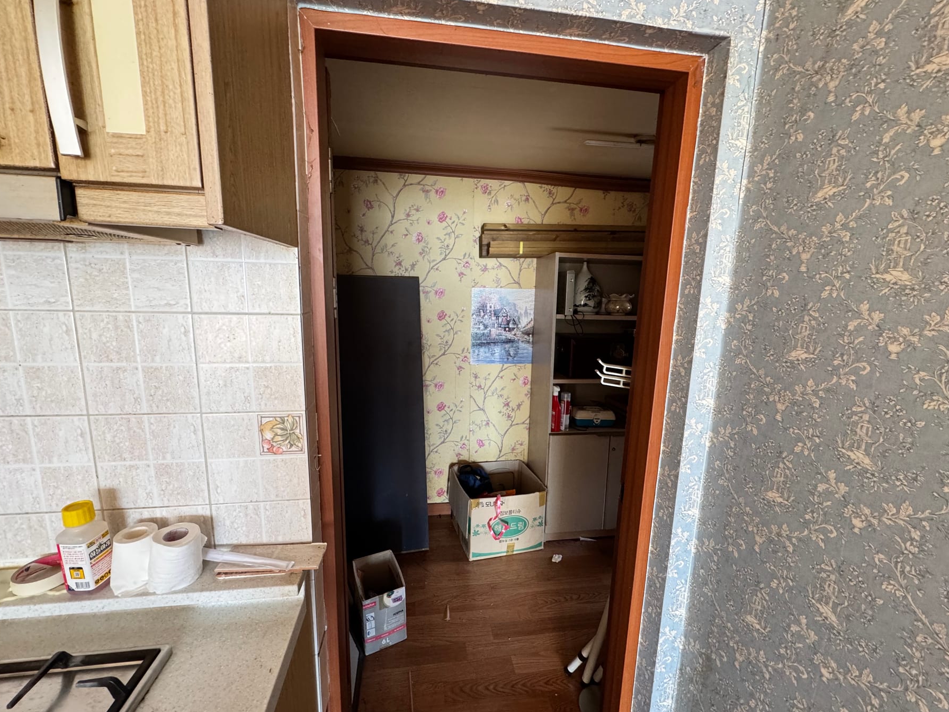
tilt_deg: -10.5
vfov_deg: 81.7
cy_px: 361
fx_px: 411
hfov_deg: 98.2
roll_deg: -1.4
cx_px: 476
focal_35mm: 15
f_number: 2.2
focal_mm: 2.22
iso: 320
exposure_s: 1/60
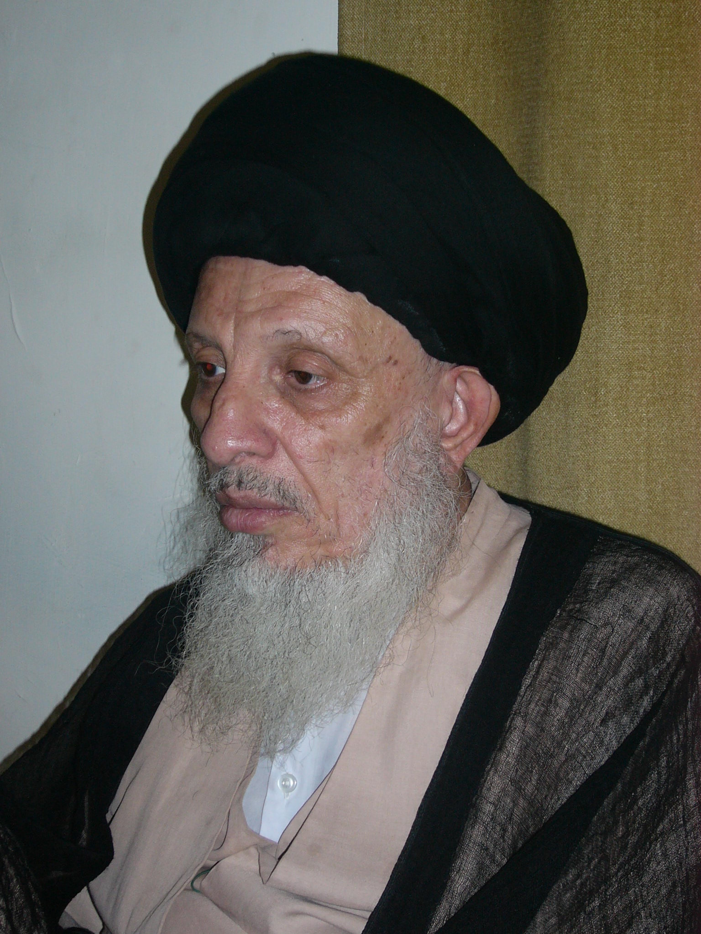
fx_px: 1620
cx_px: 350
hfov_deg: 24.4
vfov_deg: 32.2
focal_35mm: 60
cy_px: 467
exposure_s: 1/60
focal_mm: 10
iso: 100
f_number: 3.7
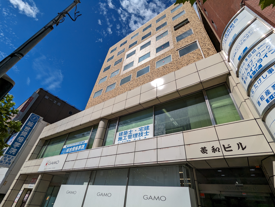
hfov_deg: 94.4
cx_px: 138
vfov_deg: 78.2
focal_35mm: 16
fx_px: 127
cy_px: 104
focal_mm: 2.35
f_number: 2.2
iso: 56
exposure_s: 1/5682
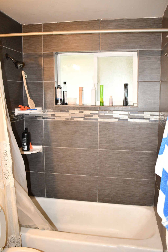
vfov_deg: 57.2
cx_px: 84
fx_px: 231
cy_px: 126
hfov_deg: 40.0
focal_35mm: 33
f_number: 4
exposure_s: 1/60
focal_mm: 22
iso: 1250
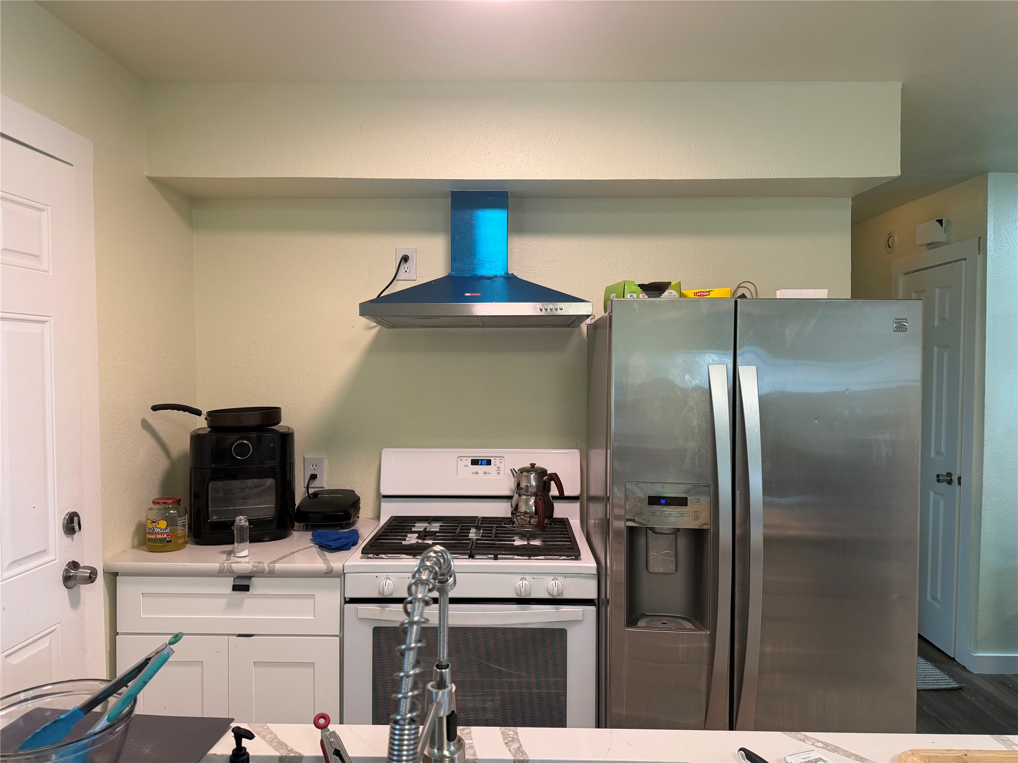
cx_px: 509
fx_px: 706
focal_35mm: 24
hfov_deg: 71.6
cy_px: 382
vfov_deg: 56.8
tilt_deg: -1.7
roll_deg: -0.3
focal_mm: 6.76
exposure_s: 1/104
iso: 200
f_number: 1.78
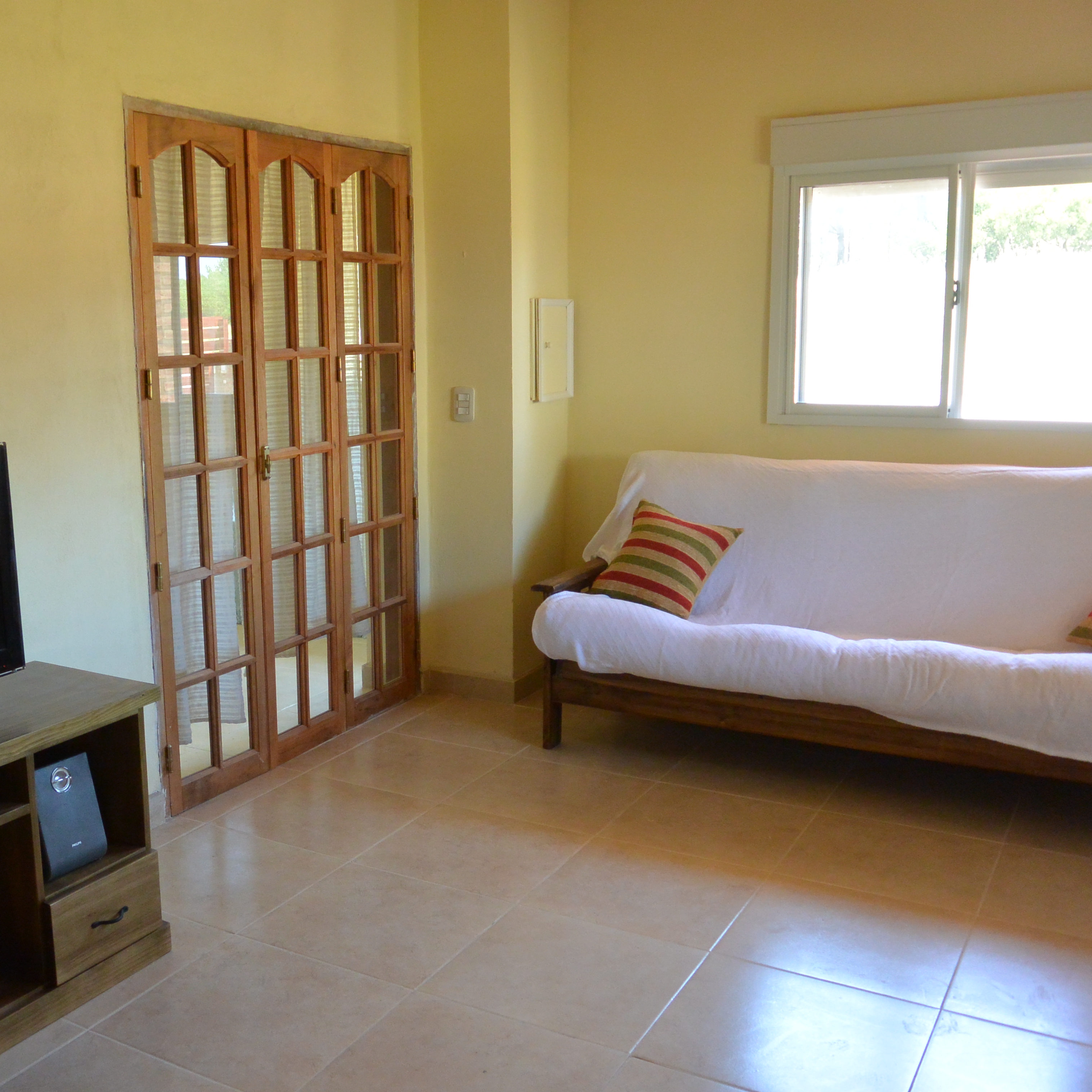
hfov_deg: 46.0
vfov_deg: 47.2
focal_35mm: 35
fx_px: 1249
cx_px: 314
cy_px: 553
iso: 400
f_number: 3.5
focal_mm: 10
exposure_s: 1/80
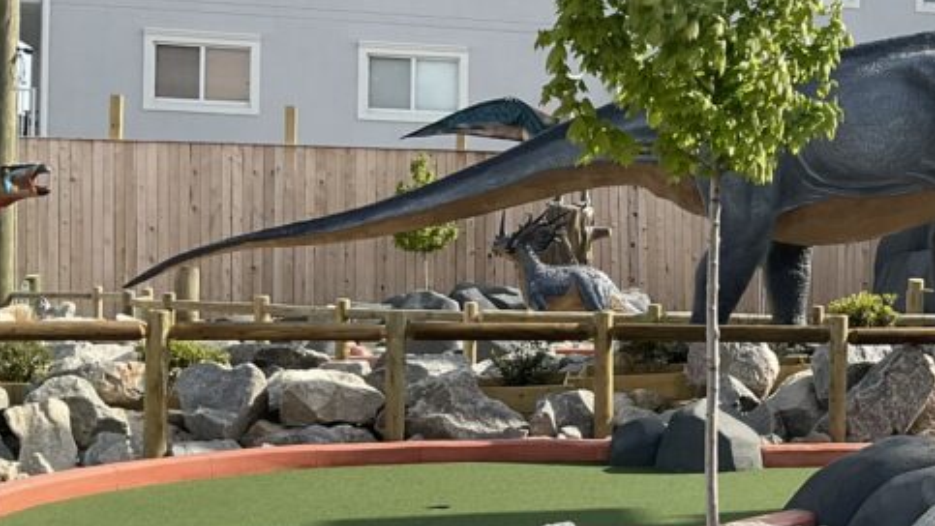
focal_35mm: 67
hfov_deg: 29.2
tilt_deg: +1.1
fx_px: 1662
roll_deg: -1.1
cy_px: 263
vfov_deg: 18.0
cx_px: 952
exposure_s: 1/1786
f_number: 1.8
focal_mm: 3
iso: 16
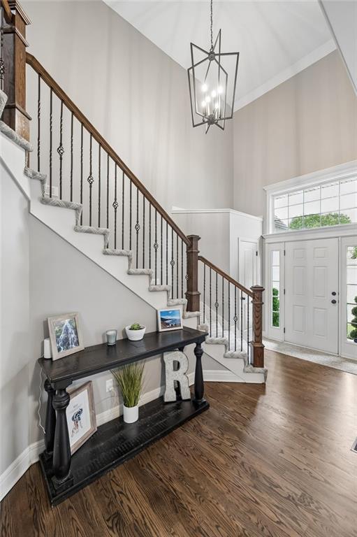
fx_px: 223
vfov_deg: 100.4
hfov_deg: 77.2
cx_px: 178
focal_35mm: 15
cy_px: 268
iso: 640
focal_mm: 15
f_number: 6.3
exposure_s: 1/6
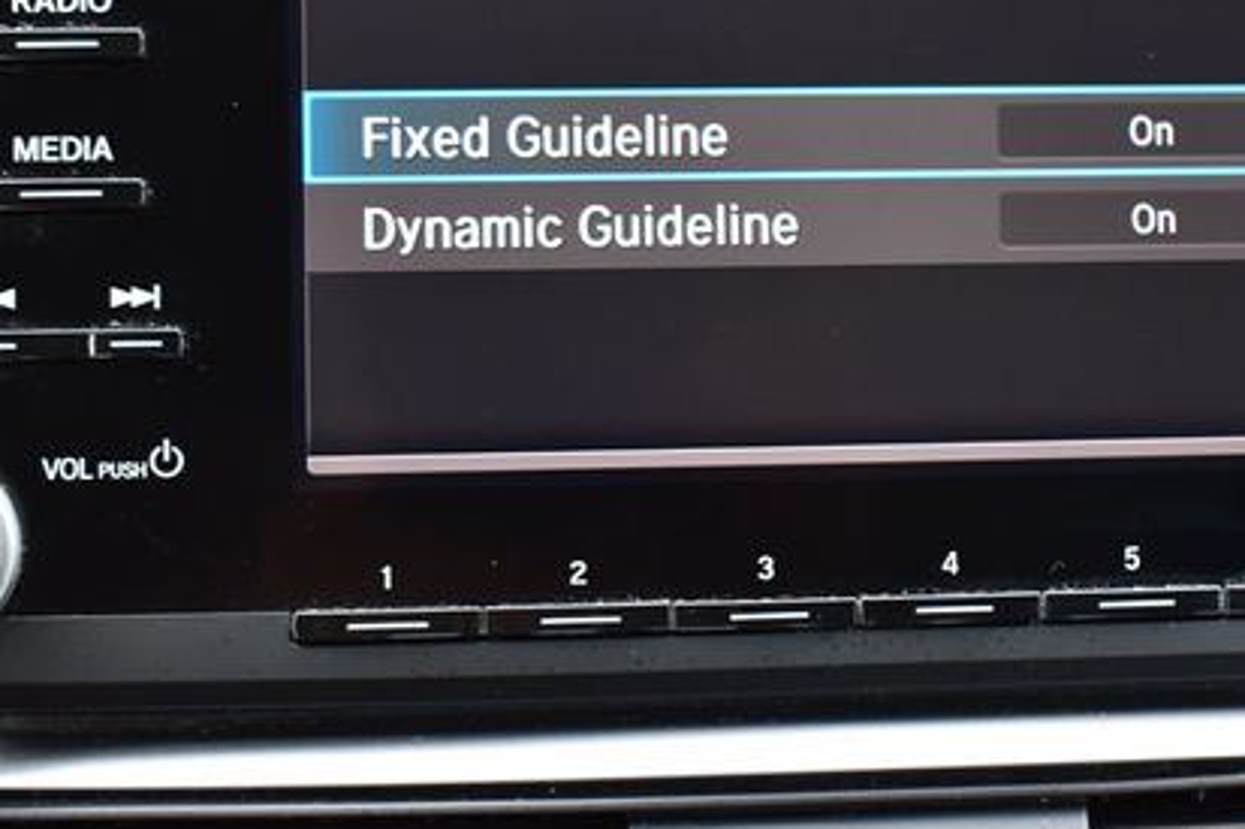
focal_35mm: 79
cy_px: 286
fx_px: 2731
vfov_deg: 17.2
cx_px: 844
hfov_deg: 25.5
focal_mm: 34
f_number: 6.3
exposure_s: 1/20
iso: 400
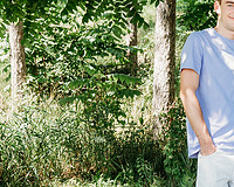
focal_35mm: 123
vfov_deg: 12.5
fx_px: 852
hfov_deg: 14.9
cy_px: 79
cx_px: 314
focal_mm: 29.5
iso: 200
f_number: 4.5
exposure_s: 1/200
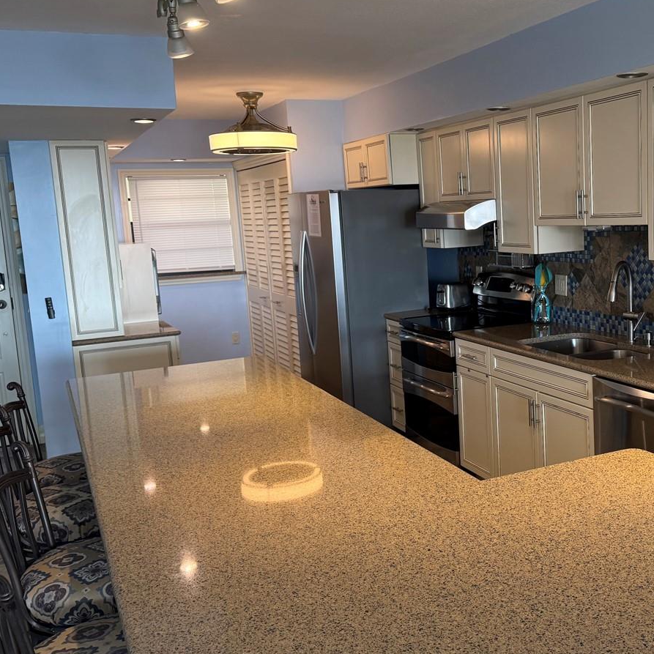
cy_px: 336
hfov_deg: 42.7
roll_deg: +2.3
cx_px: 478
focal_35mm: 38
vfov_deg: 43.9
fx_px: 812
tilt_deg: -8.8
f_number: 1.78
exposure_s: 1/120
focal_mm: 6.76
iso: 200
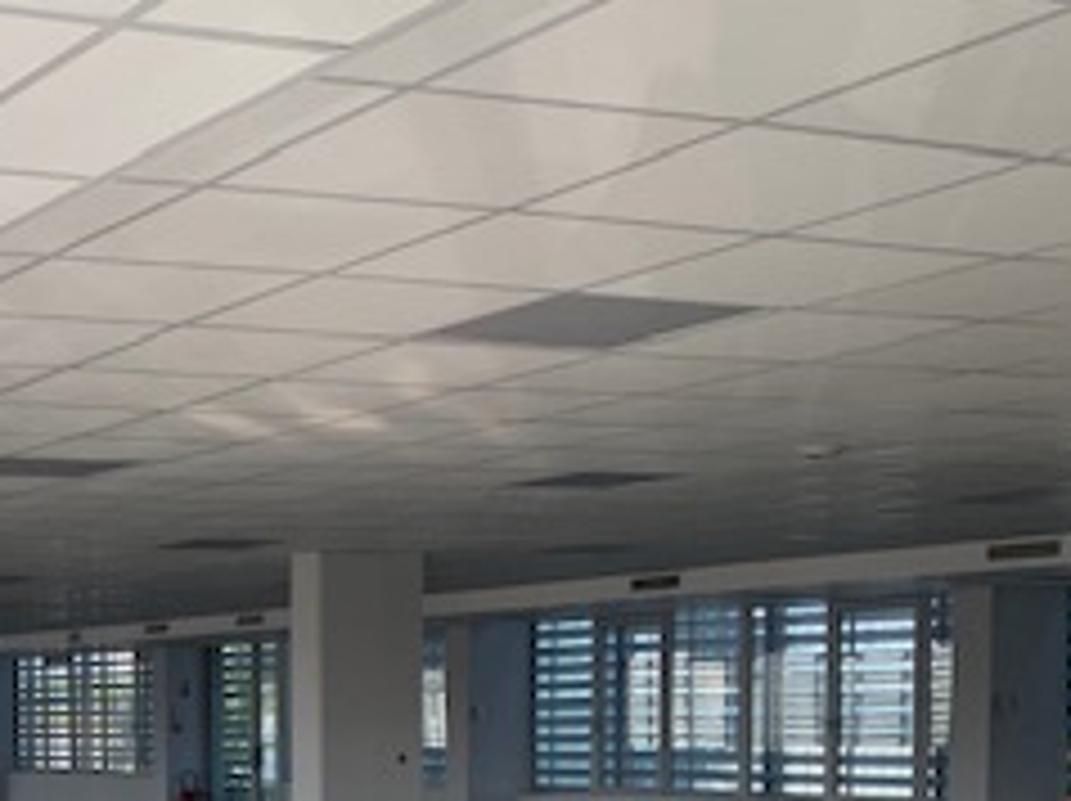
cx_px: -22
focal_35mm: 70
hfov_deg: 26.2
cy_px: 886
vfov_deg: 20.0
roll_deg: +0.9
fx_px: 2164
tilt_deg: -5.1
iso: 25
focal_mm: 4.25
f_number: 1.8
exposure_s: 1/122
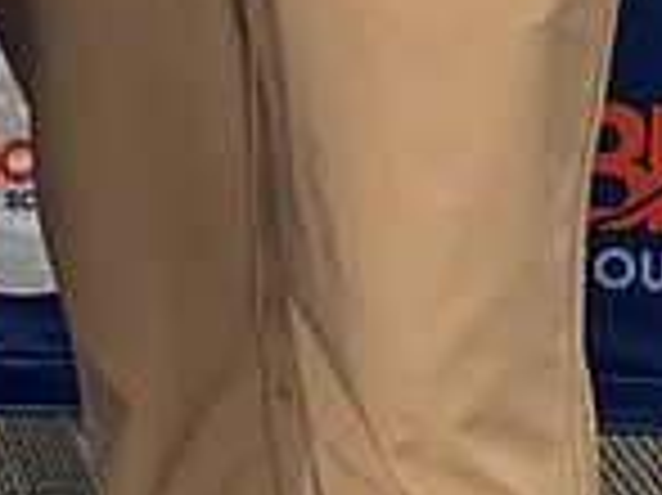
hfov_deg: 10.0
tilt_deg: -4.9
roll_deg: -0.4
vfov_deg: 7.1
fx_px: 3459
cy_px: -1107
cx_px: -716
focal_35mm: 181
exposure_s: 1/60
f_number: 1.6
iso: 320
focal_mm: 5.96
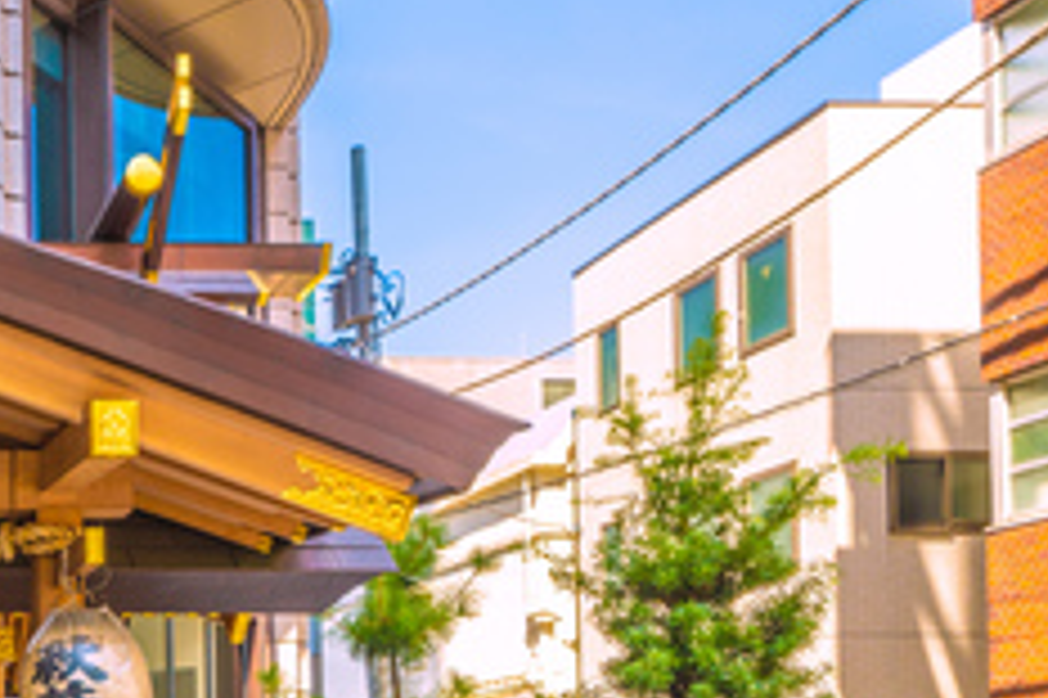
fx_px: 1280
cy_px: 860
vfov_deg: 26.7
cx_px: -162
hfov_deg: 36.2
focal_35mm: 44
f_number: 10
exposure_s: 1/50
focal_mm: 16
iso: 100
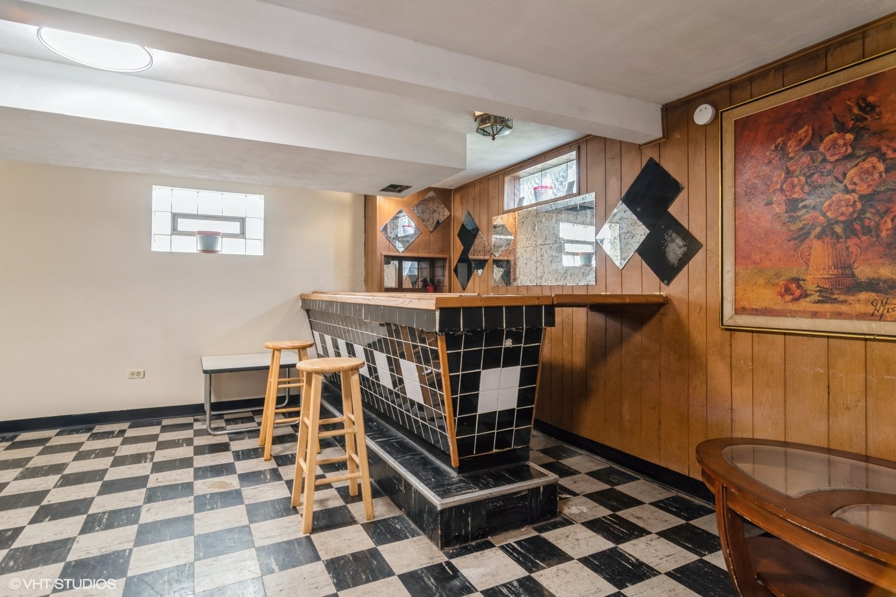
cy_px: 298
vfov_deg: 67.4
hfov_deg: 90.0
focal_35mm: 18
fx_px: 448
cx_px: 448
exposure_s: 1/2
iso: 200
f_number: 8
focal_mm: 12
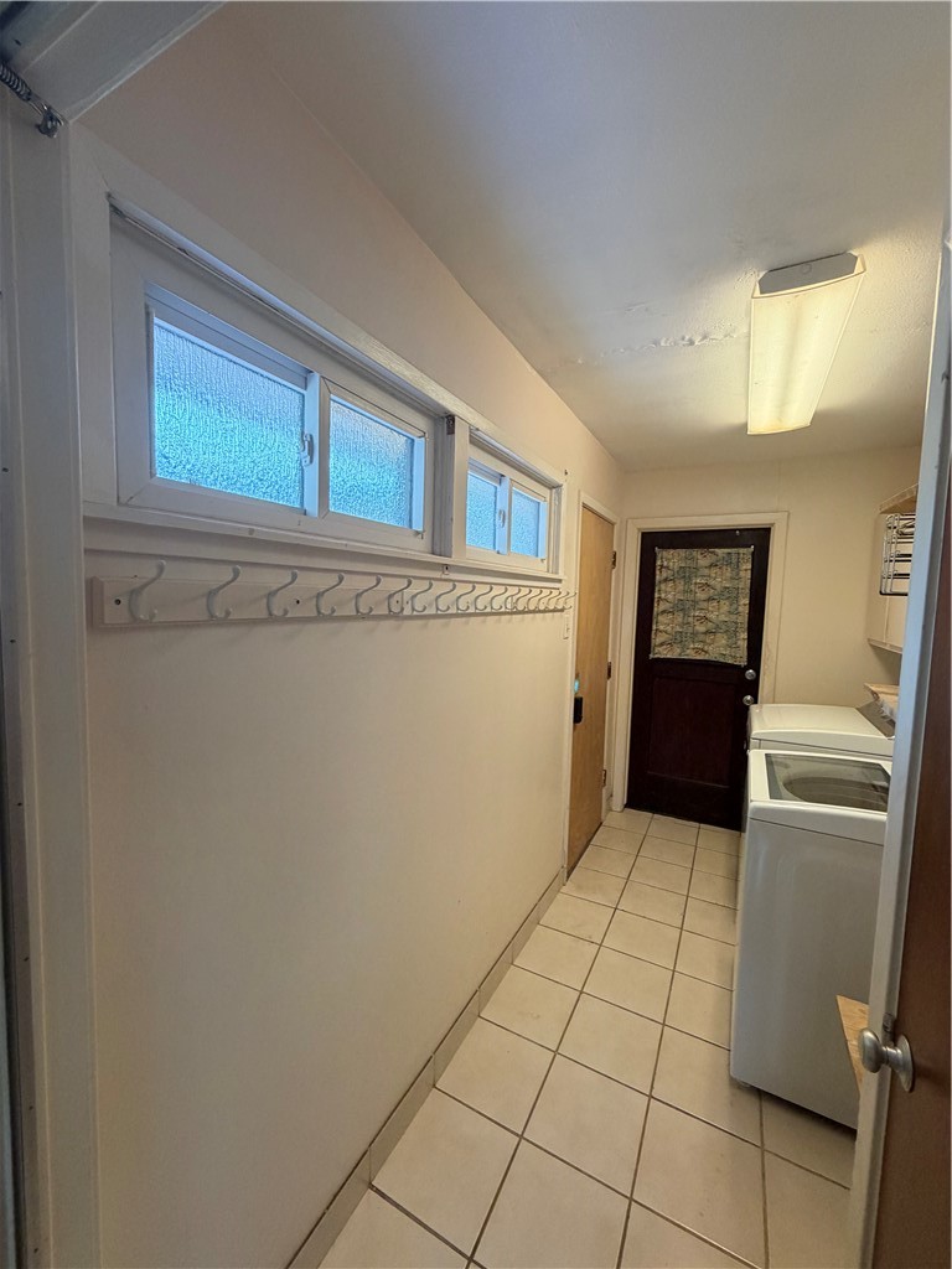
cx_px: 476
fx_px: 513
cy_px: 634
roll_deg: -1.8
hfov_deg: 85.7
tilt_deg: -4.1
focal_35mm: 14
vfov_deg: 102.1
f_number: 2.2
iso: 250
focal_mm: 2.22
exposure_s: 1/120
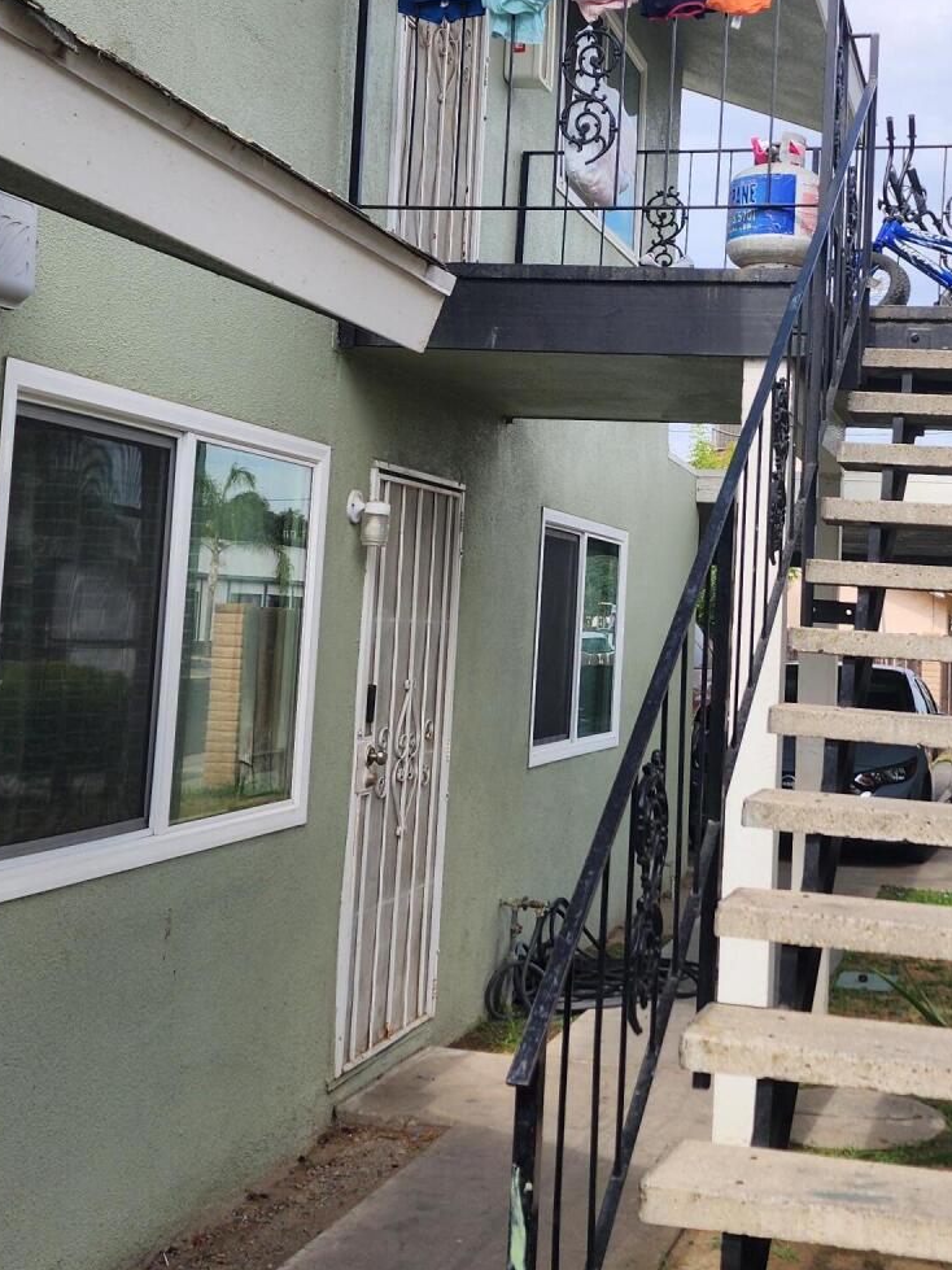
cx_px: 686
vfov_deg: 40.2
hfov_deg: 30.5
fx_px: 1724
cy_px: 493
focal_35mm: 47
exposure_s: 1/978
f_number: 1.8
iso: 12
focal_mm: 6.4
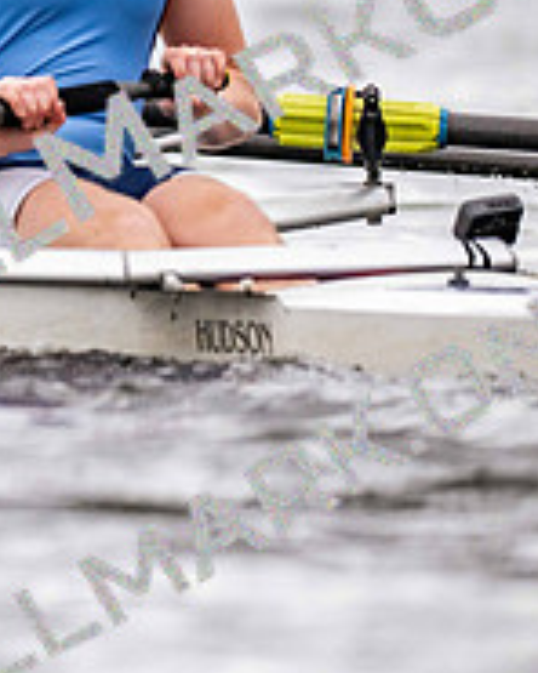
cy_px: 64
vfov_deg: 1.1
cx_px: -509
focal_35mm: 1769
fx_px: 35209
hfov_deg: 0.9
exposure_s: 1/2500
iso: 1100
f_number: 4
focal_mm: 600
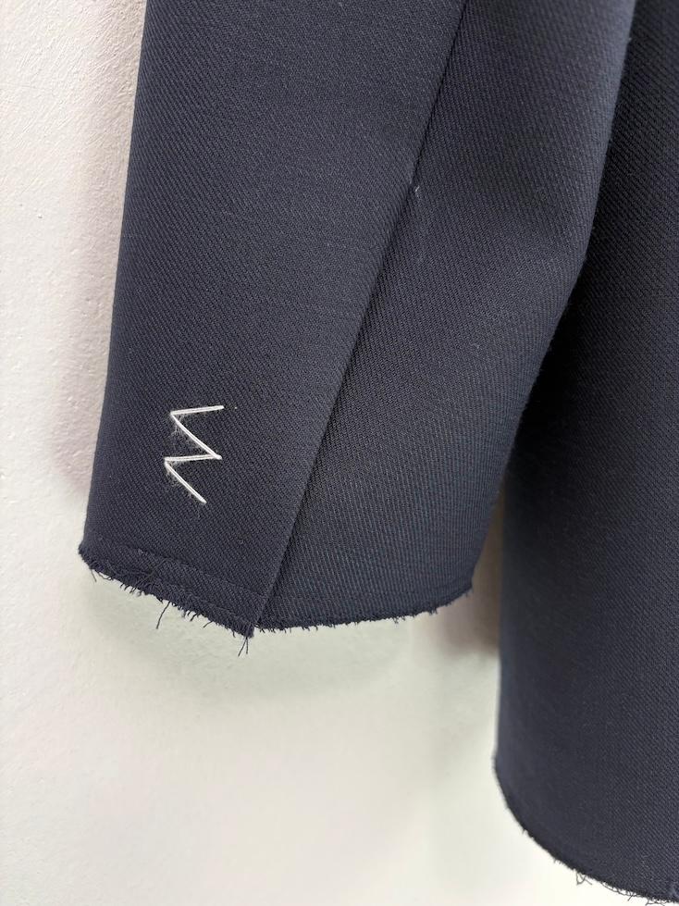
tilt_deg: -15.6
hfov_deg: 53.1
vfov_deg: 67.3
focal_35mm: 26
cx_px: 340
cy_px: 453
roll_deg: +4.4
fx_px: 680
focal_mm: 5.96
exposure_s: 1/50
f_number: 1.6
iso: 64
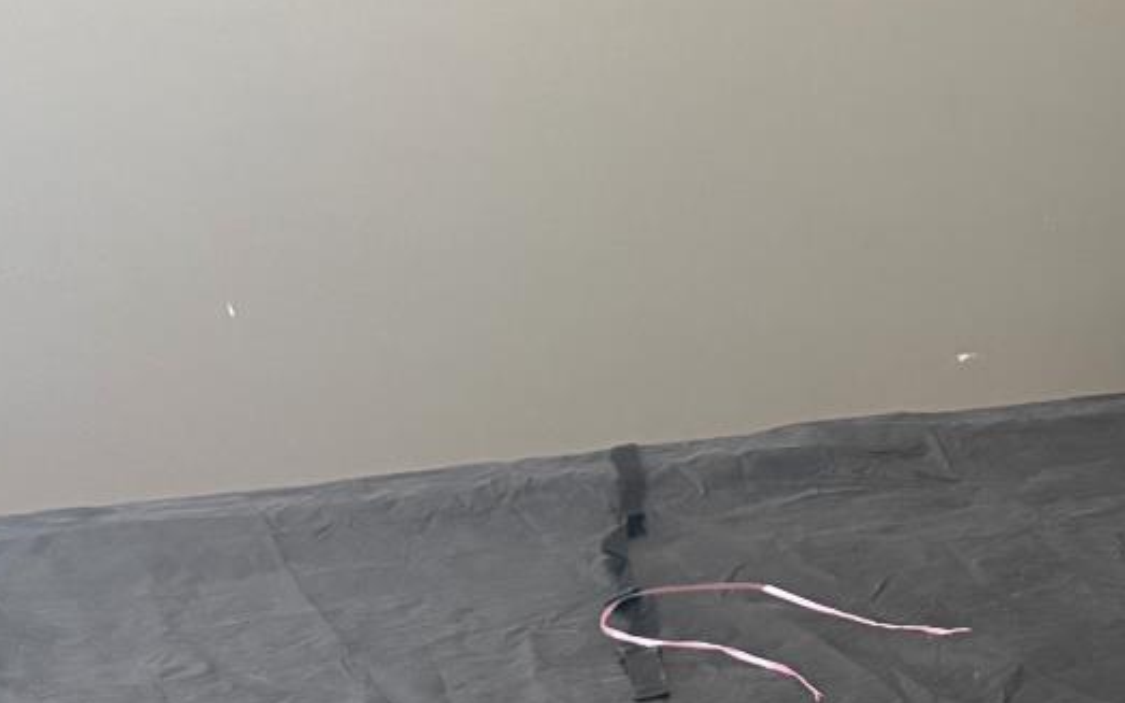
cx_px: 1381
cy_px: 100
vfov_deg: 17.6
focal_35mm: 73
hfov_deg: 25.1
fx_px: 2238
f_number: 1.78
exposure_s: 1/60
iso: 800
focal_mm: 6.76
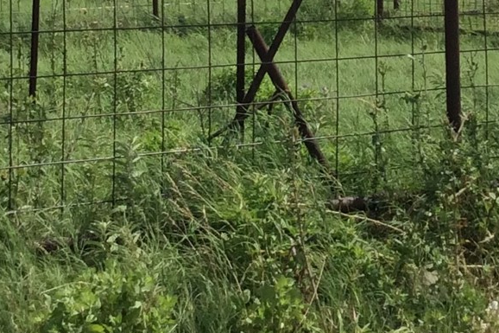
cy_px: -140
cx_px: 289
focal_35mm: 118
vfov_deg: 11.2
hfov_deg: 17.3
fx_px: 1635
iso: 32
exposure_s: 1/2387
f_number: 2.4
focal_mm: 3.3
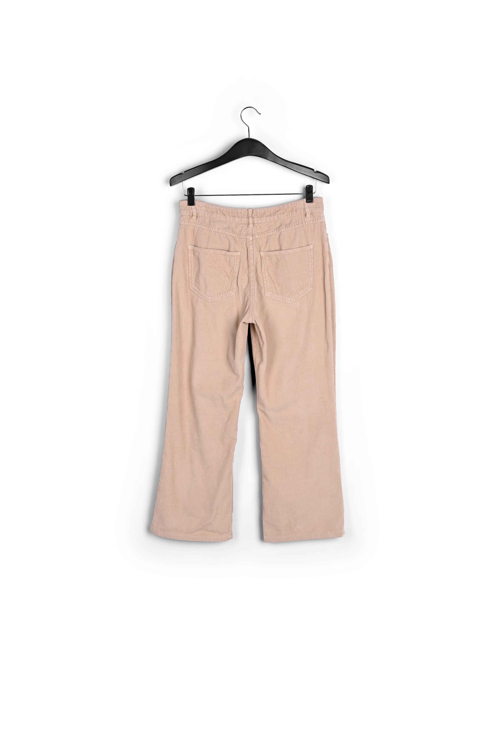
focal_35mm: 42
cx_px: 249
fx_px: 872
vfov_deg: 46.4
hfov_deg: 31.9
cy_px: 374
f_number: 11
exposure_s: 1/125
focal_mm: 42
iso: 100
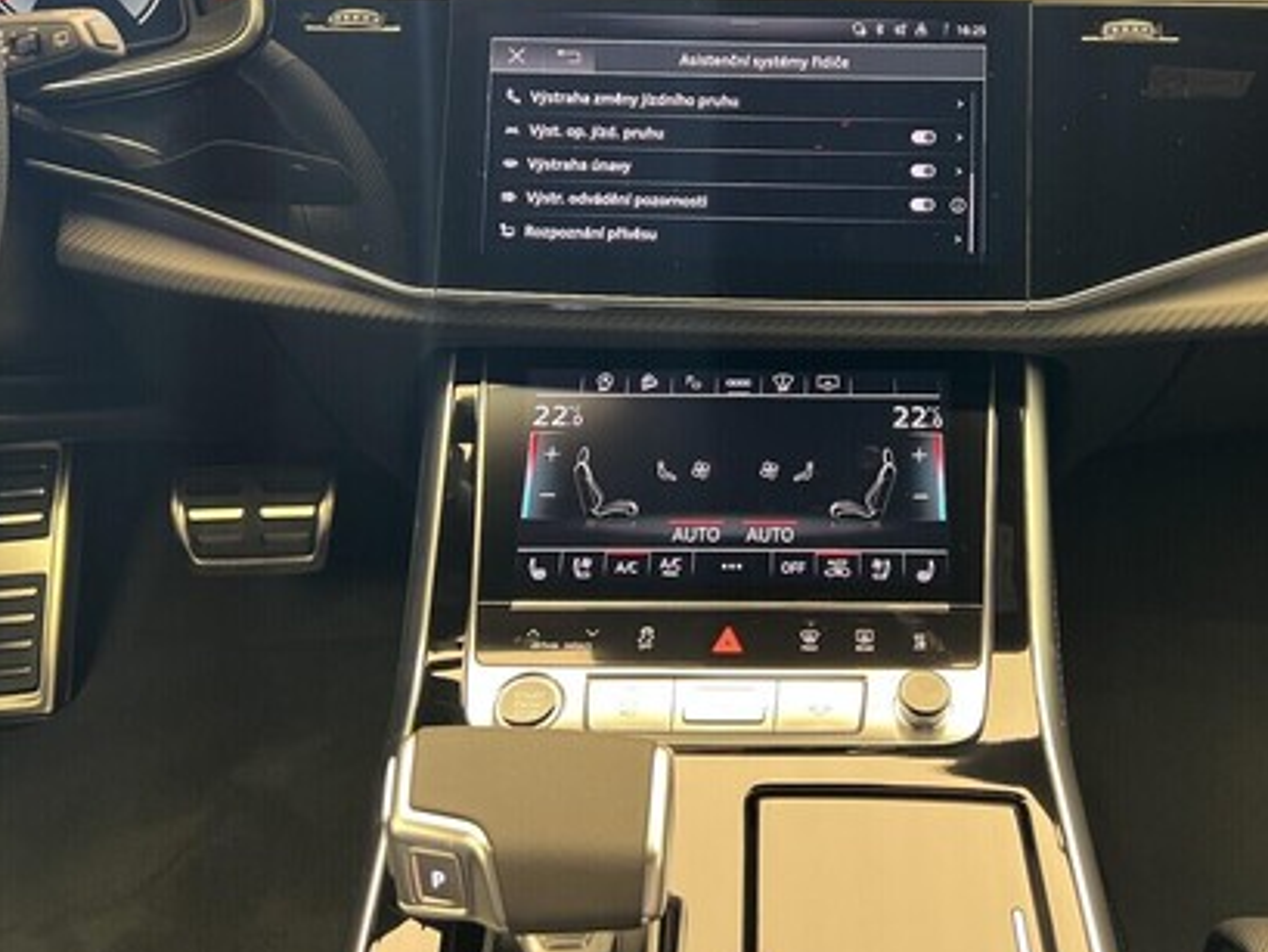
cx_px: 794
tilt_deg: -27.3
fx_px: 1282
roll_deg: +1.6
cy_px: 349
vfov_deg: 40.4
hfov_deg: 52.0
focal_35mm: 35
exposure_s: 1/51
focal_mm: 5.7
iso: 250
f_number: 1.5
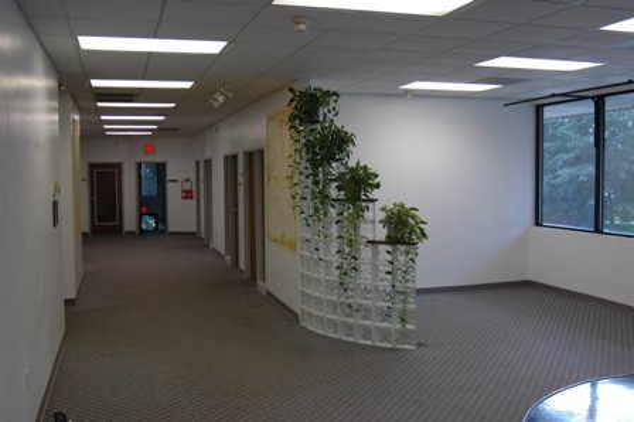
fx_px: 634
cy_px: 211
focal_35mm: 36
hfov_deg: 53.2
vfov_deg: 36.8
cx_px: 317
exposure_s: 1/80
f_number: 4.5
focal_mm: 24
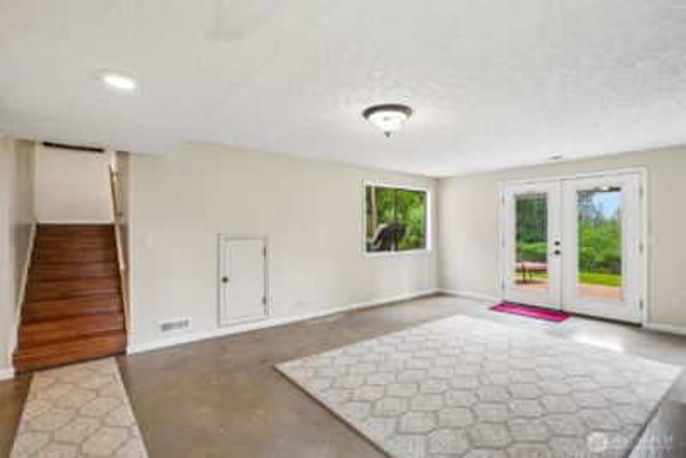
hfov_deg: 93.3
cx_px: 343
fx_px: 324
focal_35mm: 17
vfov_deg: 70.5
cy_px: 229
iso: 400
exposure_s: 1/25
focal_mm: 17
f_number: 8
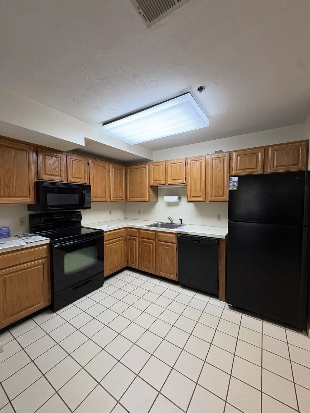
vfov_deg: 102.1
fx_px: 167
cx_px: 155
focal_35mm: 14
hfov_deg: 85.7
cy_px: 206
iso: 200
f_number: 2.2
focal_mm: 2.22
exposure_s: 1/120
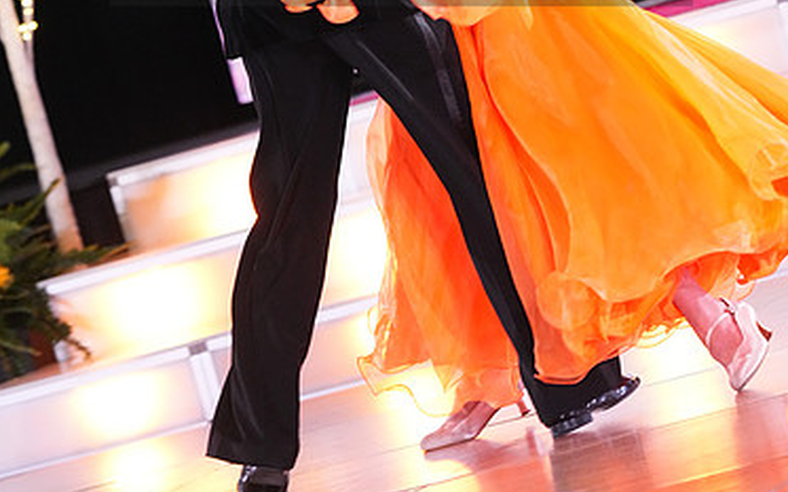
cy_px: -63
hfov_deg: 8.2
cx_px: 402
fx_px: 5475
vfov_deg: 5.1
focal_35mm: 255
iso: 8000
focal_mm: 161
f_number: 5
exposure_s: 1/400
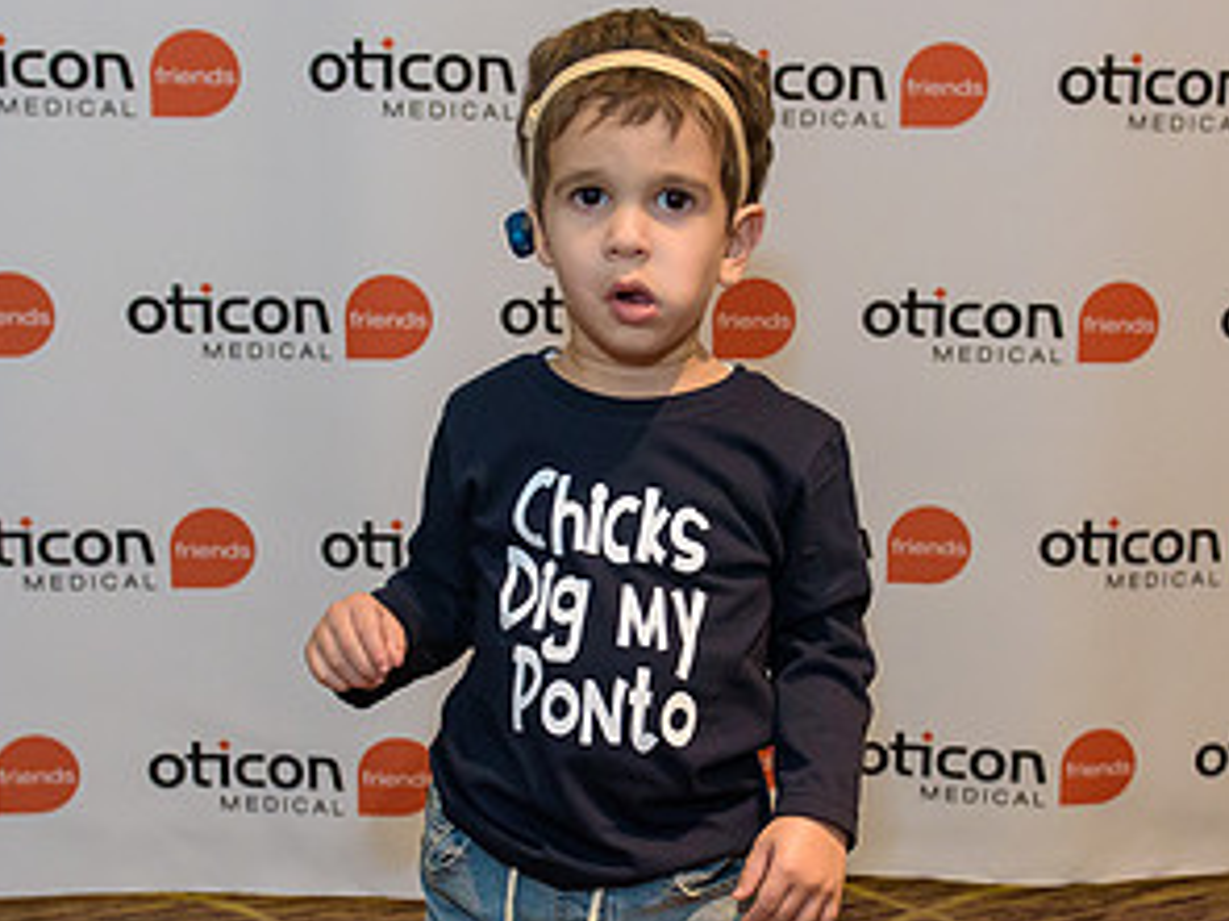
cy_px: 646
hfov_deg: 30.7
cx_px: 605
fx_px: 2236
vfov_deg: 23.1
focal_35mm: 63
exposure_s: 1/125
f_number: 3.2
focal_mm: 26
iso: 1600
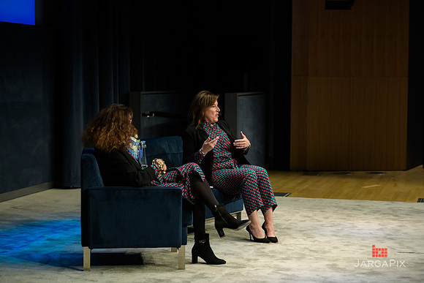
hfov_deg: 24.8
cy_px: 142
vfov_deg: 16.7
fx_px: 966
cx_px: 212
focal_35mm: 82
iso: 1000
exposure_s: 1/200
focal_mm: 82
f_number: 3.2
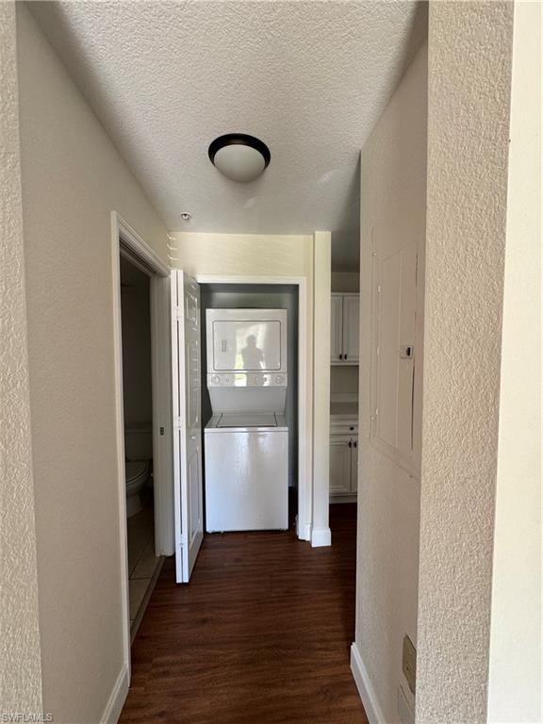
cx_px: 272
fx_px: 293
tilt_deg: +0.6
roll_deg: +1.3
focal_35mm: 14
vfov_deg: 102.1
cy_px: 362
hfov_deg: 85.7
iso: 160
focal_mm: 2.22
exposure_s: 1/99
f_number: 2.2
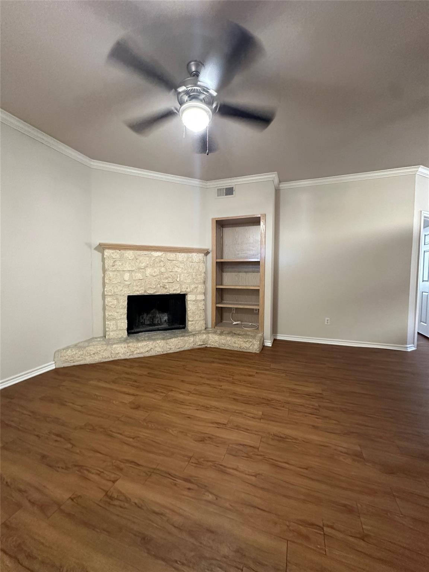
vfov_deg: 102.1
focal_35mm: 14
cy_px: 286
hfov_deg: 85.7
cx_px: 214
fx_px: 231
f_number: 2.2
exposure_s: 1/60
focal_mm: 2.22
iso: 800
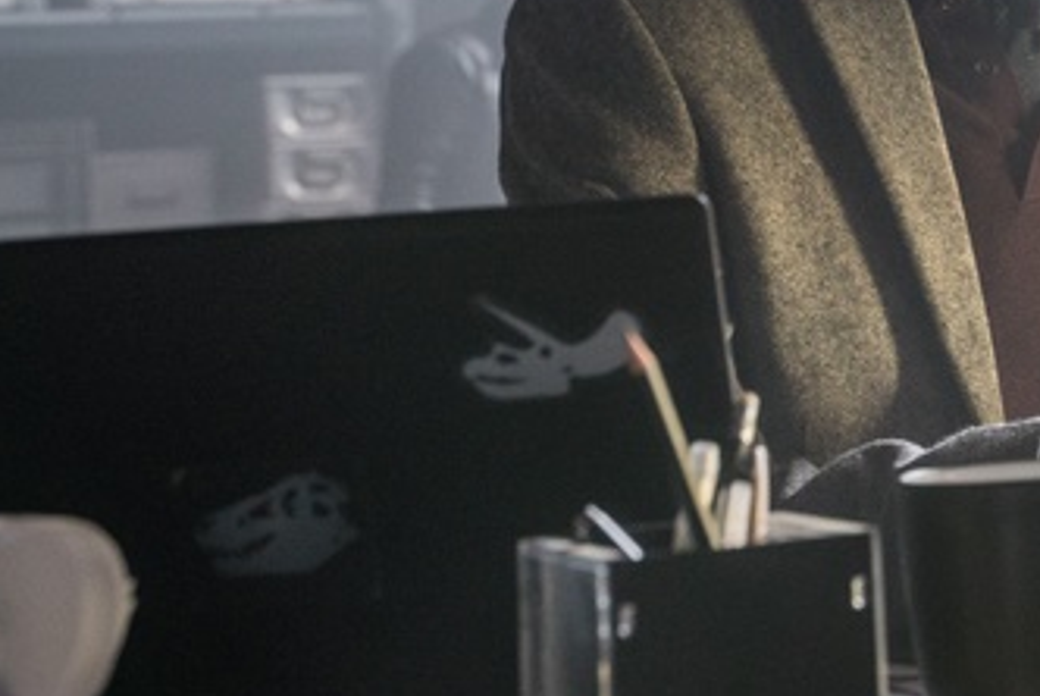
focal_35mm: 116
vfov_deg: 11.7
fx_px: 3354
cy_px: -16
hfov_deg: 17.2
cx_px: 1062
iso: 3200
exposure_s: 1/90
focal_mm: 55
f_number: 5.6
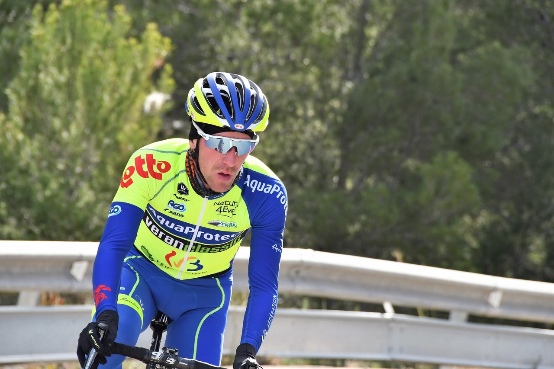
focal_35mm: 300
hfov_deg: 6.9
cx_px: 277
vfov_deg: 4.6
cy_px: 184
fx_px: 4616
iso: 1250
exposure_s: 1/1250
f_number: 9
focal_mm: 200
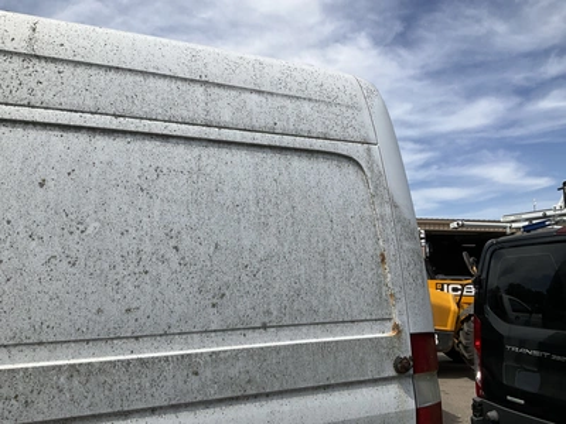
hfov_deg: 61.7
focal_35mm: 29
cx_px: 283
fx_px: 474
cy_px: 212
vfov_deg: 48.2
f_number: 1.8
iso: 25
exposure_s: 1/2538
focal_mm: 3
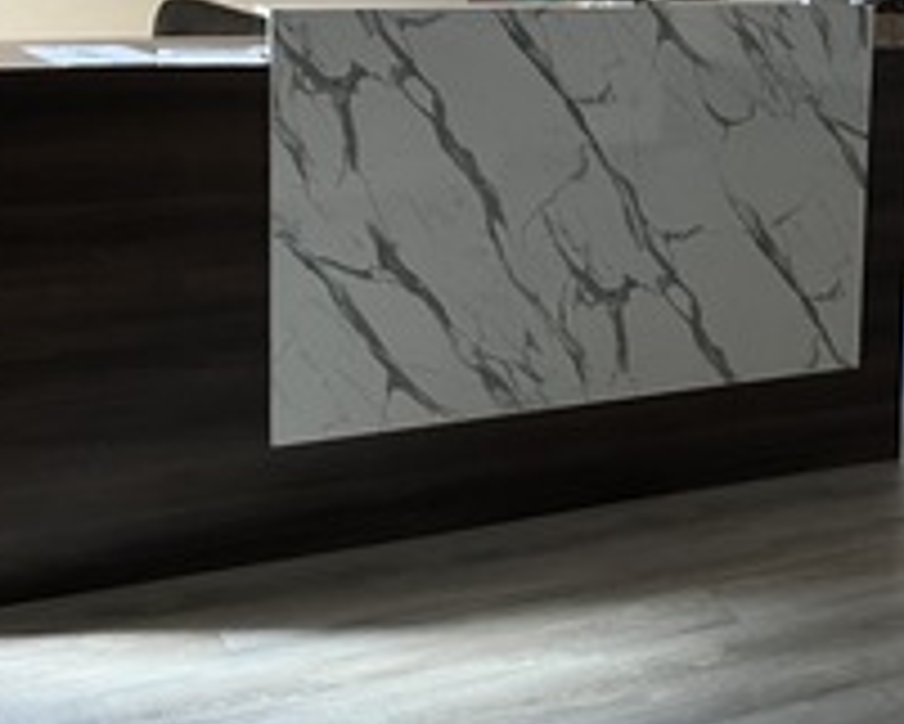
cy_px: 97
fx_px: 1686
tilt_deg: -1.4
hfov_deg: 29.3
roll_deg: -2.2
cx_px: 733
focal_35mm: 63
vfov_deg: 23.7
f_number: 1.6
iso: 500
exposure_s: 1/60
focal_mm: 5.1
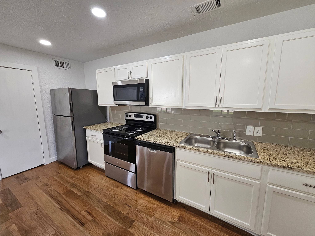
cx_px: 158
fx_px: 118
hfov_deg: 106.2
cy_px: 118
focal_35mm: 13
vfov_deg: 89.9
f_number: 2.2
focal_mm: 2.2
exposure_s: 1/60
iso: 100
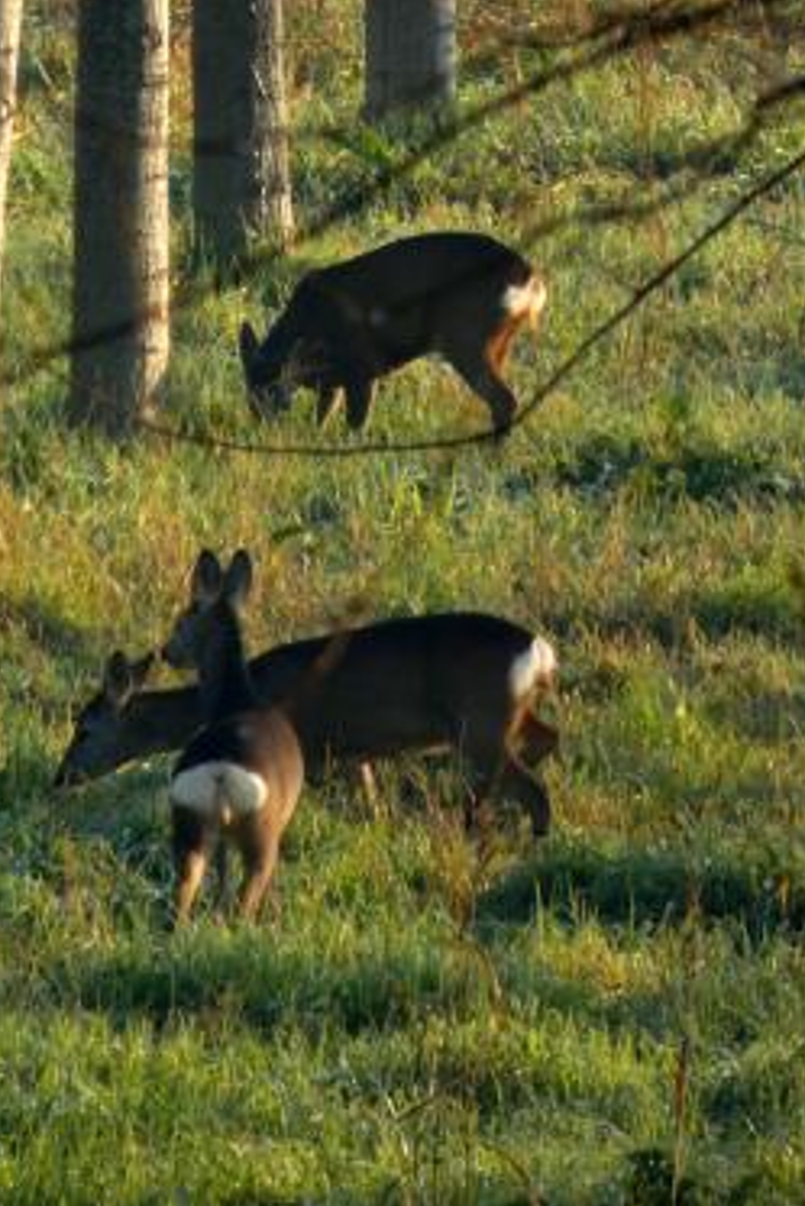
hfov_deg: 0.8
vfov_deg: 1.2
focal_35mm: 1674
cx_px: 45
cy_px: 603
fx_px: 56092
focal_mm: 215
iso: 200
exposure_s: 1/250
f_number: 8
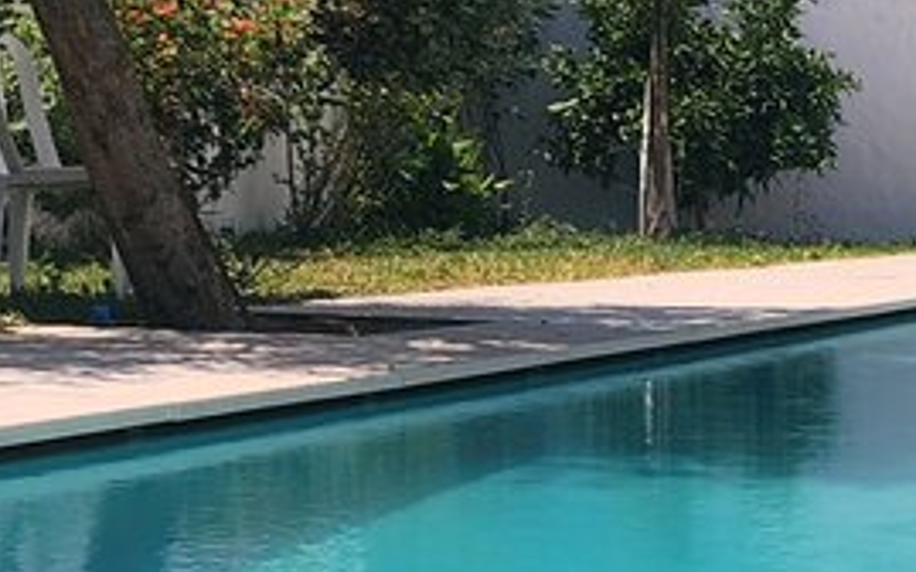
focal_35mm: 145
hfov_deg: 14.0
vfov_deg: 8.9
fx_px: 3619
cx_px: 1114
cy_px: 773
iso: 20
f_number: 1.8
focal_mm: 5.4
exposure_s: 1/2897
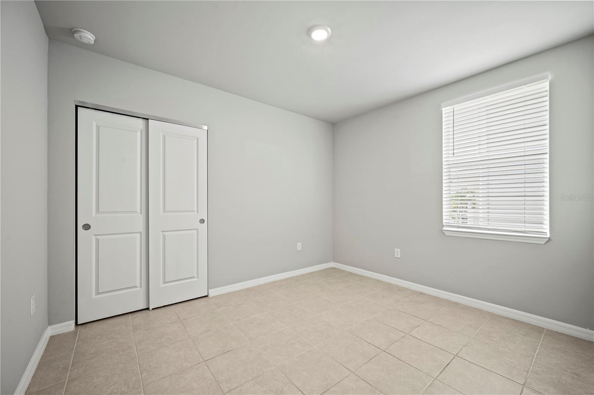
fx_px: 231
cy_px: 198
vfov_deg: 81.1
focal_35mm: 14
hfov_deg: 104.3
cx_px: 297
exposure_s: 1.3
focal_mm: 14
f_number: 8
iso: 100
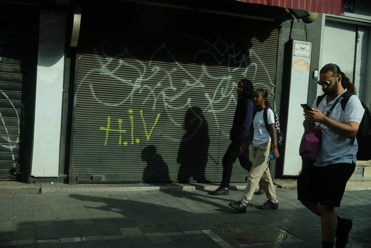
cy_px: 124
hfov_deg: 47.4
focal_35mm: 41
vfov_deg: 32.7
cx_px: 186
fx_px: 423
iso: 400
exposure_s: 1/280
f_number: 8
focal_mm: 27
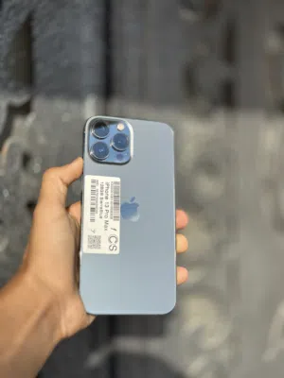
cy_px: 189
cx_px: 142
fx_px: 525
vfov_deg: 39.7
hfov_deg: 30.3
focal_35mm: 48
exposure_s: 1/3257
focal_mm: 6.86
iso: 100
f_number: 1.78
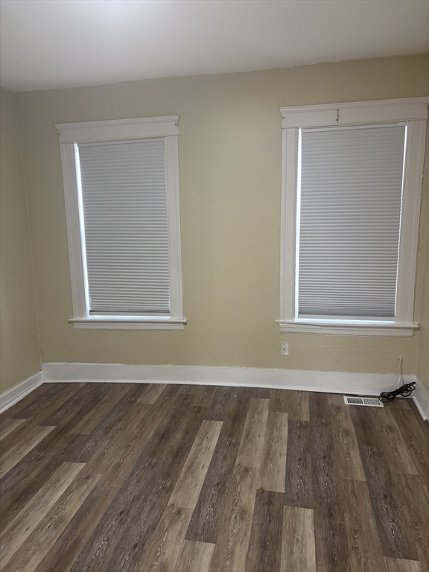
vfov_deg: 67.3
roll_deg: +0.9
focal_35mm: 26
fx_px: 430
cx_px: 214
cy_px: 286
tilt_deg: -8.5
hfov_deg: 53.1
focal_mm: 5.96
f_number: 1.6
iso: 160
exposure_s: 1/60
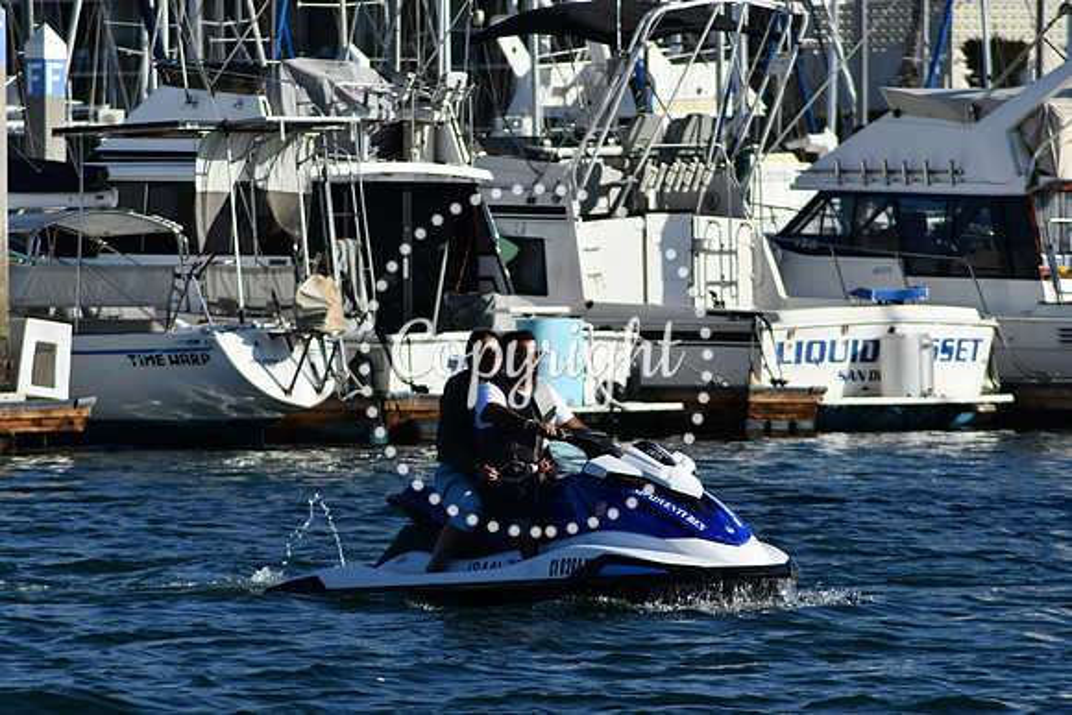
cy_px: 358
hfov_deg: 6.2
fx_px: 9829
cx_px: 536
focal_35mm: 330
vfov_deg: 4.2
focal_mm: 220
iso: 200
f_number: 6.3
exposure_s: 1/1250
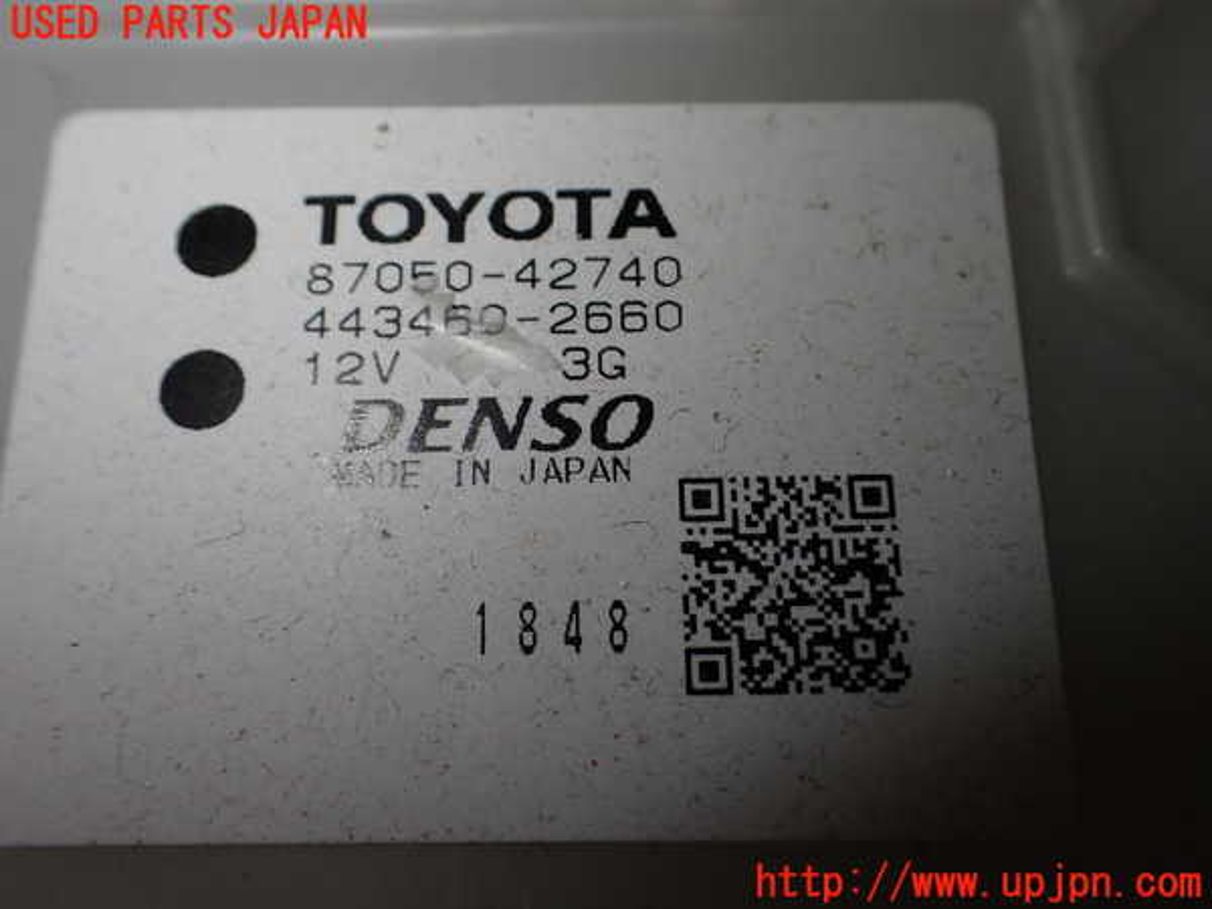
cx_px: 606
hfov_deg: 60.0
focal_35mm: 30
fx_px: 1050
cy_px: 454
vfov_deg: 46.8
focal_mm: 5.4
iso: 100
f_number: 3.2
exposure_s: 1/320
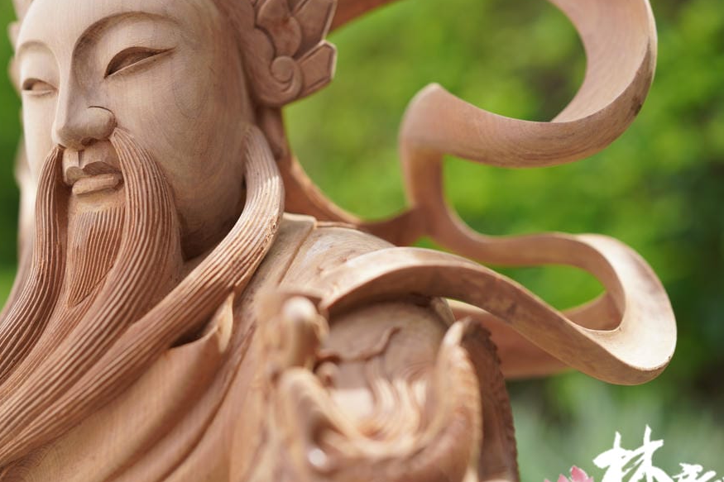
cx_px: 314
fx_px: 965
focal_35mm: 48
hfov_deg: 41.0
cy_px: 215
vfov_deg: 28.0
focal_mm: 35
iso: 100
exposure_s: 1/200
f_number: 3.2
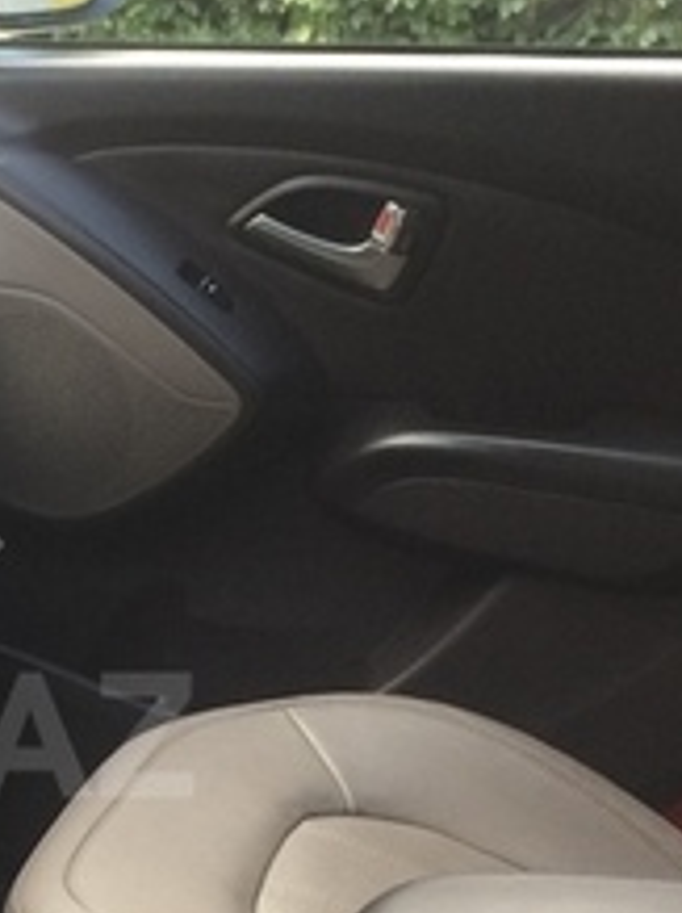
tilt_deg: -25.4
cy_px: 735
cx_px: -234
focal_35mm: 88
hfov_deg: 15.8
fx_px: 2316
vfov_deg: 22.0
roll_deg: -2.4
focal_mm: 4.15
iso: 40
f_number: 2.2
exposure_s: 1/33
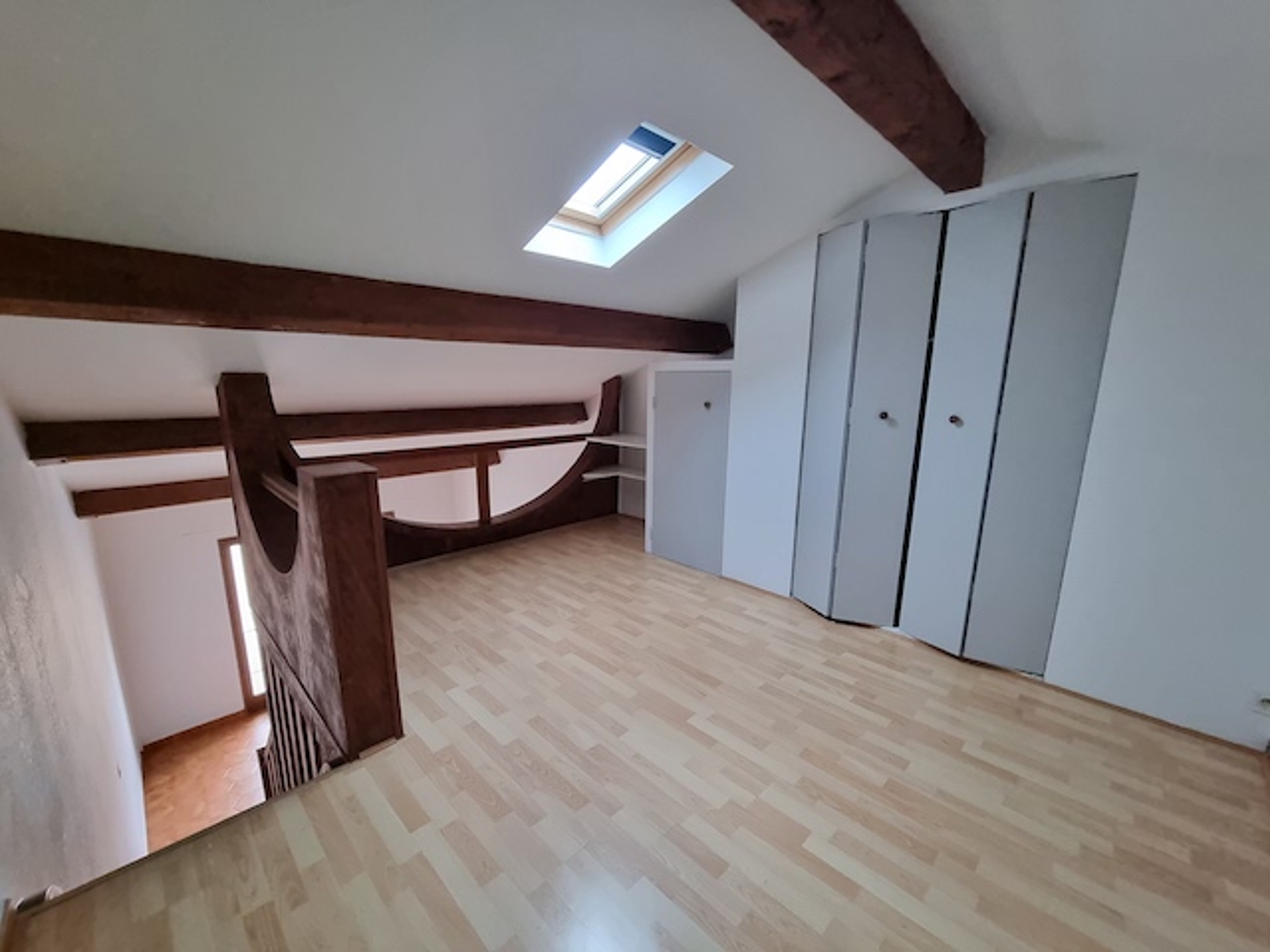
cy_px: 476
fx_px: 477
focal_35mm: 13
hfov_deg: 106.2
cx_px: 635
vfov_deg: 89.9
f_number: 2.2
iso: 1600
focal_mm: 2.2
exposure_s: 1/25
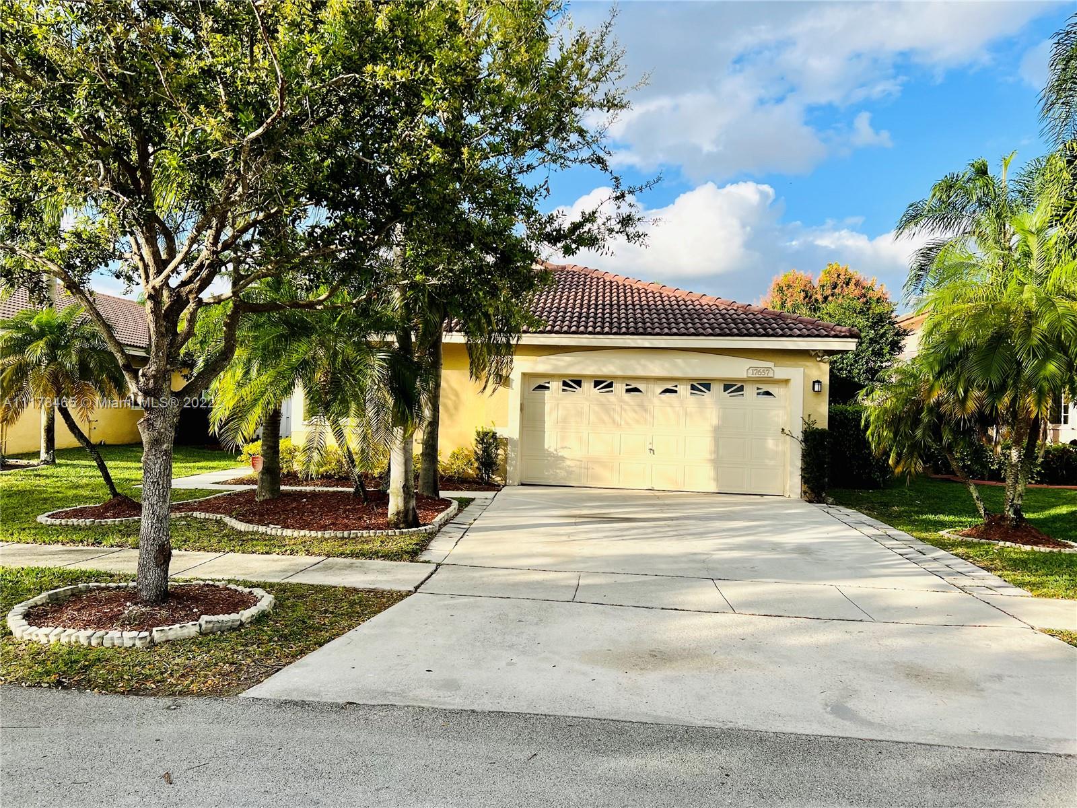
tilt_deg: +1.0
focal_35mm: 26
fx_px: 809
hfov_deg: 67.3
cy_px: 404
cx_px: 538
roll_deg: -1.5
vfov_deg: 53.1
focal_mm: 5.7
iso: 50
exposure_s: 1/2165
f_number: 1.5
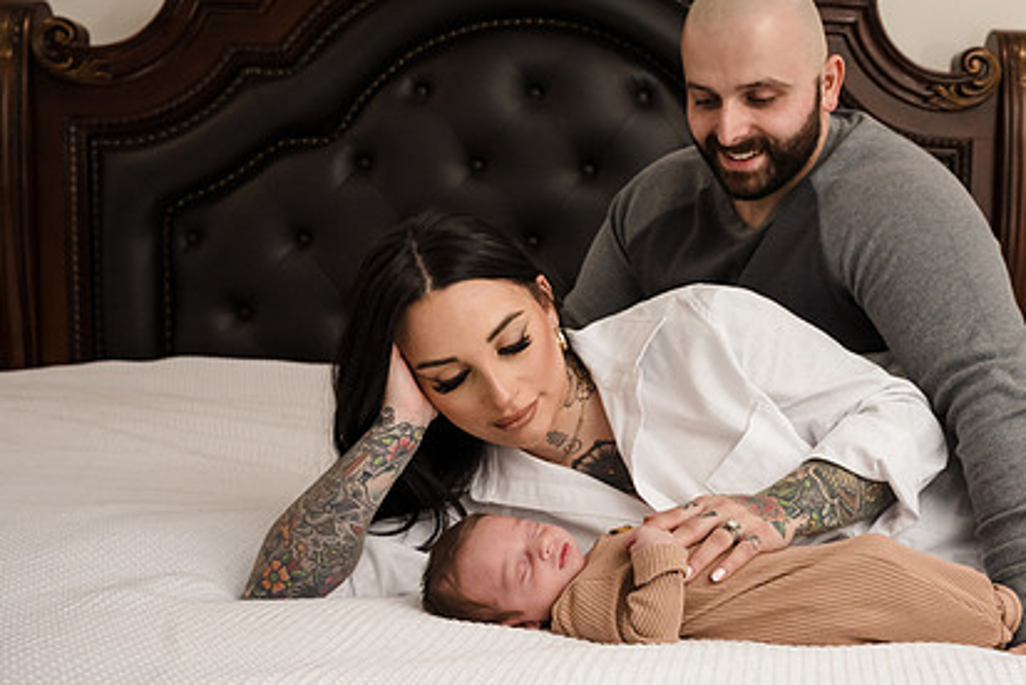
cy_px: 336
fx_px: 1340
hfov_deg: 41.2
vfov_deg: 28.7
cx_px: 701
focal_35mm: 47
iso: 800
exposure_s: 1/320
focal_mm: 33.5
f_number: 6.3
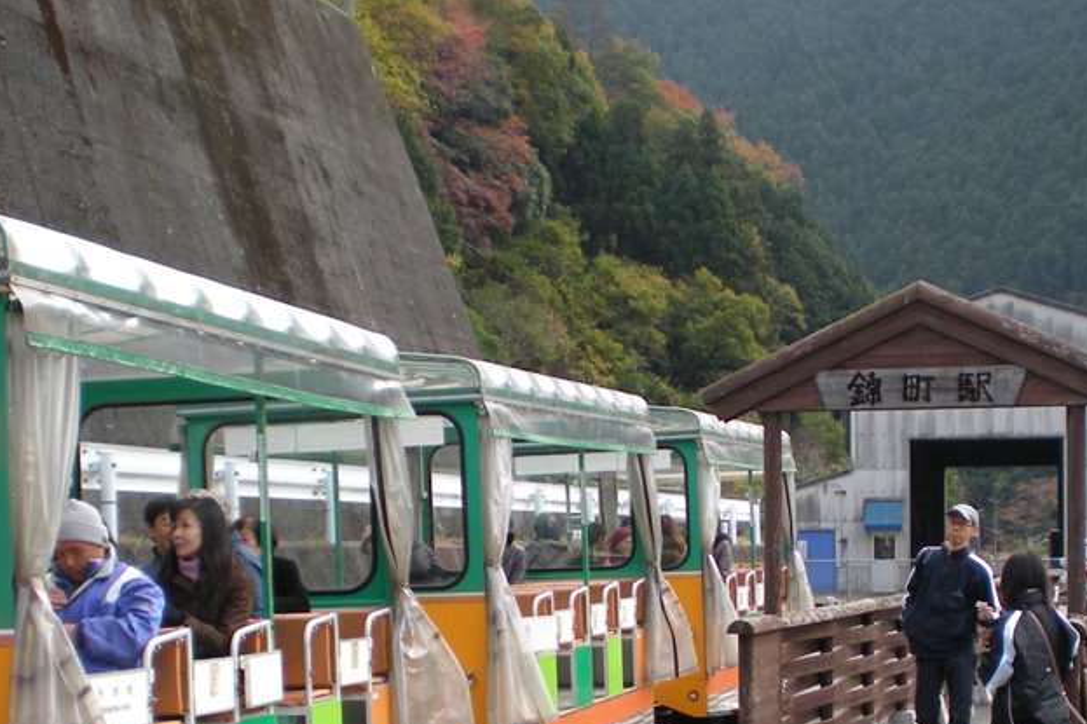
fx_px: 1962
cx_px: 679
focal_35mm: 65
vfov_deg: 20.6
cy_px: 611
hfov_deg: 30.8
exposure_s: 1/160
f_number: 3.1
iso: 64
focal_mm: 6.3
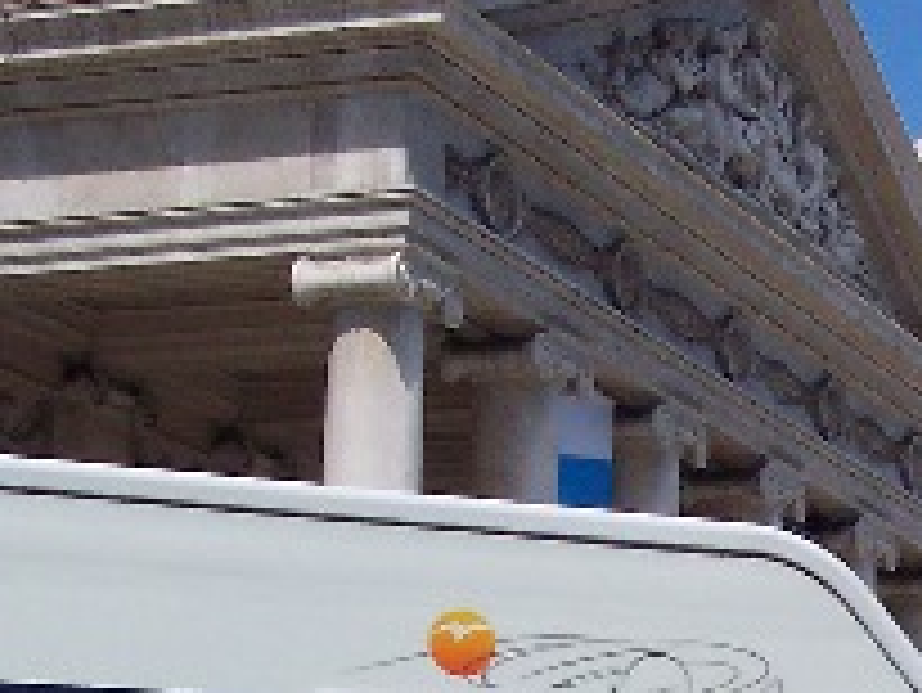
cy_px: 675
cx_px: 1214
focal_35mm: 148
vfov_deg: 10.0
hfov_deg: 12.9
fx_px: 3944
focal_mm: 8
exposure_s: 1/1000
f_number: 4.8
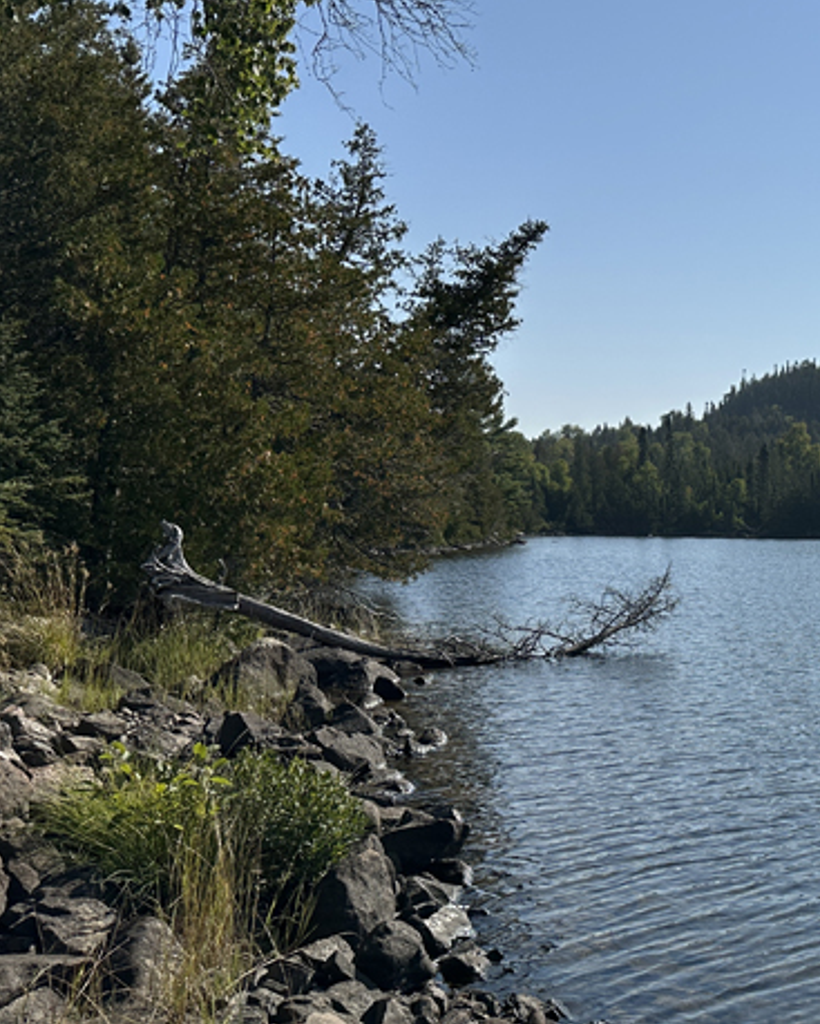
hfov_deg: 29.2
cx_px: 932
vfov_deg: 40.2
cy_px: 596
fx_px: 1394
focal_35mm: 46
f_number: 1.78
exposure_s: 1/9709
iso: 80
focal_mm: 6.86
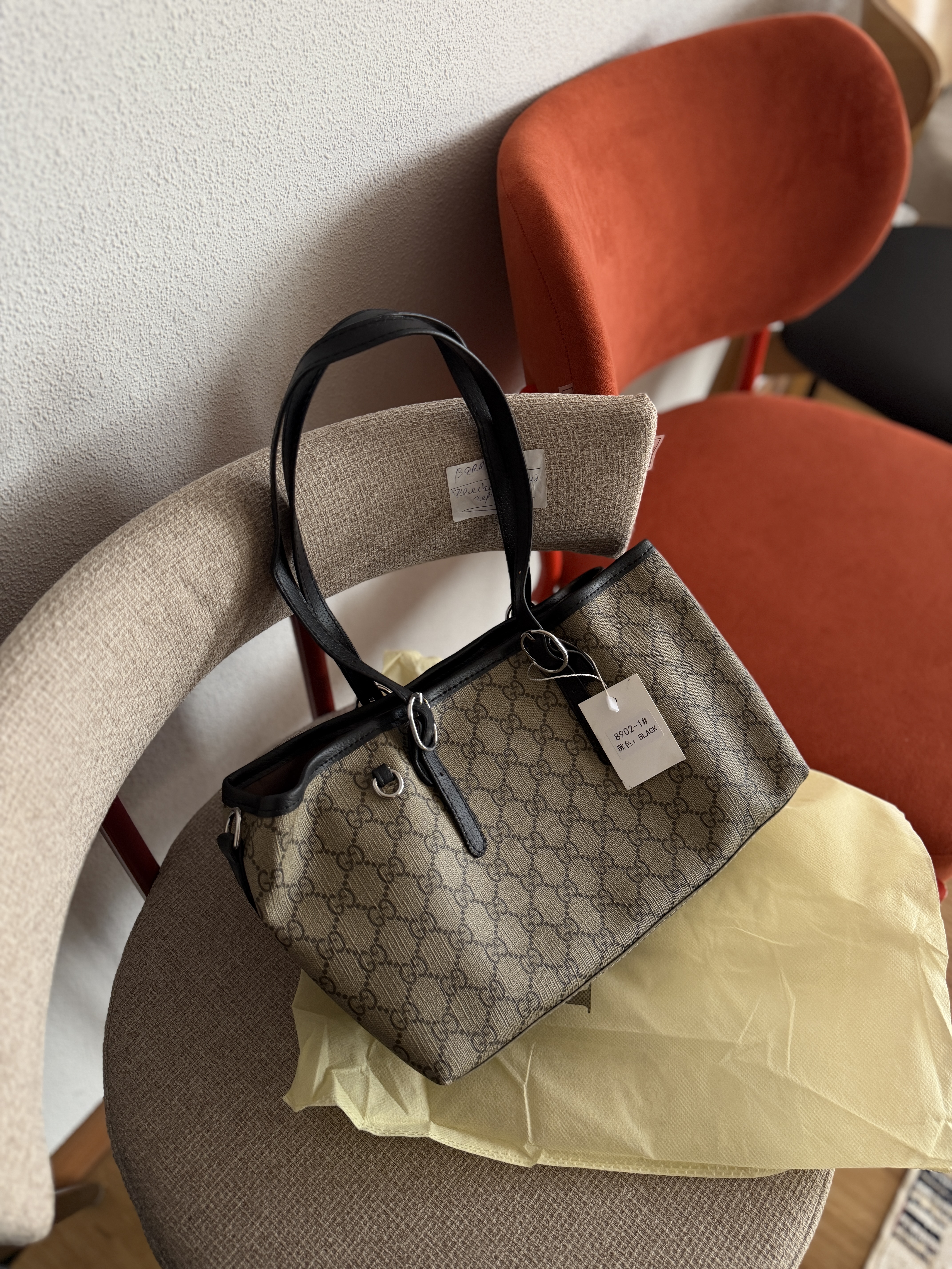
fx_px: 880
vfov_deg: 71.6
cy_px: 634
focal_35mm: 24
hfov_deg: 56.8
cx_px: 476
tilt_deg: -51.3
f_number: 1.78
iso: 200
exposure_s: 1/70
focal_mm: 6.76
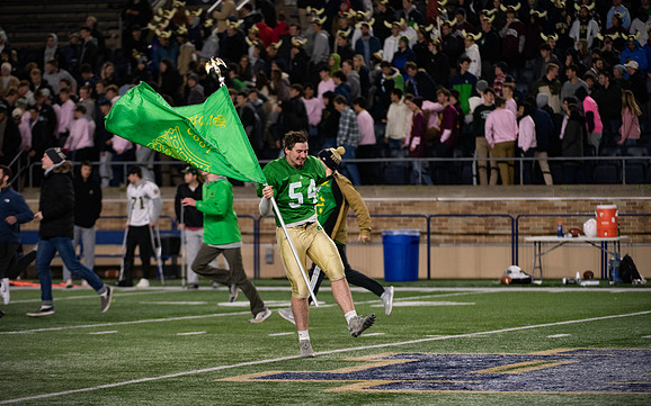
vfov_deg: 6.1
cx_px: 326
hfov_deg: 9.8
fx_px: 3814
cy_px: 195
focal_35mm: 215
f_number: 4
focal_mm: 210
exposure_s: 1/500
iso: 3200
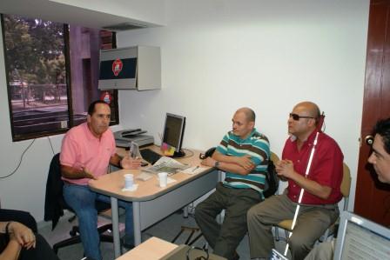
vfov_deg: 48.0
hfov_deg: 67.4
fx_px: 293
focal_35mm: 27
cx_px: 195
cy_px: 130
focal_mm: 18
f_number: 5.6
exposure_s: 1/60
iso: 400
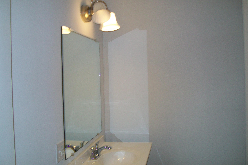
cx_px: 120
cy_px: 82
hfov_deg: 49.5
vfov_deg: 34.2
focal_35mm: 39
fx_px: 269
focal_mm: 6
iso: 64
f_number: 2.7
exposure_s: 1/60
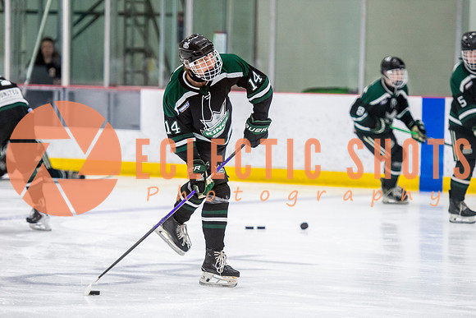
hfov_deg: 9.5
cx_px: 233
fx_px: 2874
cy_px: 175
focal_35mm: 217
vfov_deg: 6.3
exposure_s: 1/640
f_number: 3.2
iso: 3200
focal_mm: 160
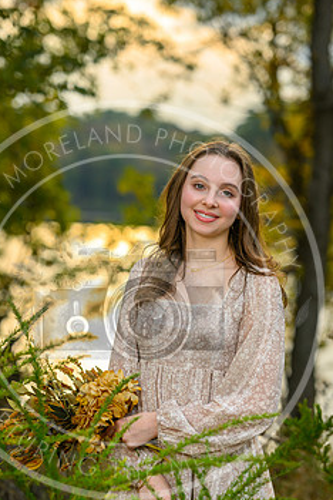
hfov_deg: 12.6
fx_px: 1512
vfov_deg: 18.7
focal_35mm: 109
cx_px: 125
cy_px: 301
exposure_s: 1/640
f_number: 3.2
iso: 250
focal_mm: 85
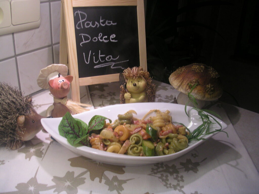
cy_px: 97
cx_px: 130
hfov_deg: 50.1
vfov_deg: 38.7
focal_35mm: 37
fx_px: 277
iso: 100
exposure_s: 1/30.5
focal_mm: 5.6
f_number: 2.7
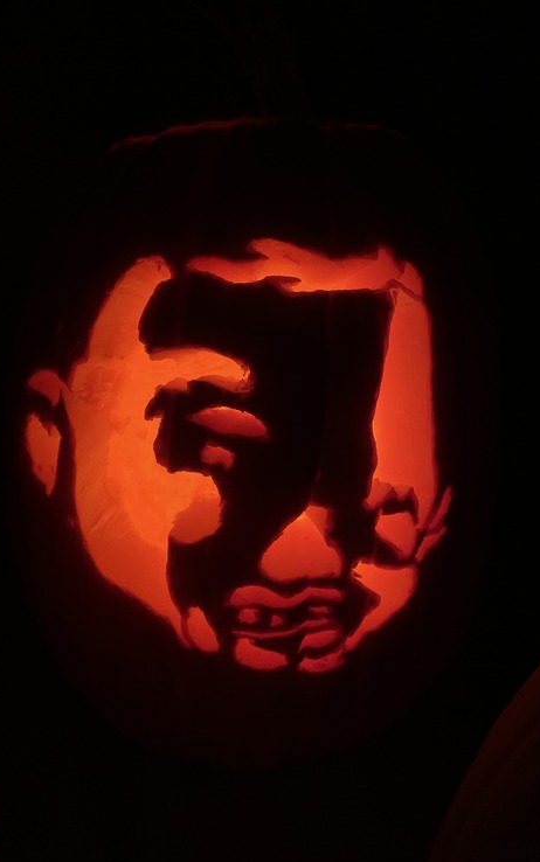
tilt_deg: -15.9
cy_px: 437
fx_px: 659
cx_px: 313
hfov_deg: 44.4
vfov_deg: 66.4
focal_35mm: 28
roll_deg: -0.5
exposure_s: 1/40
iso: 640
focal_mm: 4.2
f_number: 1.6
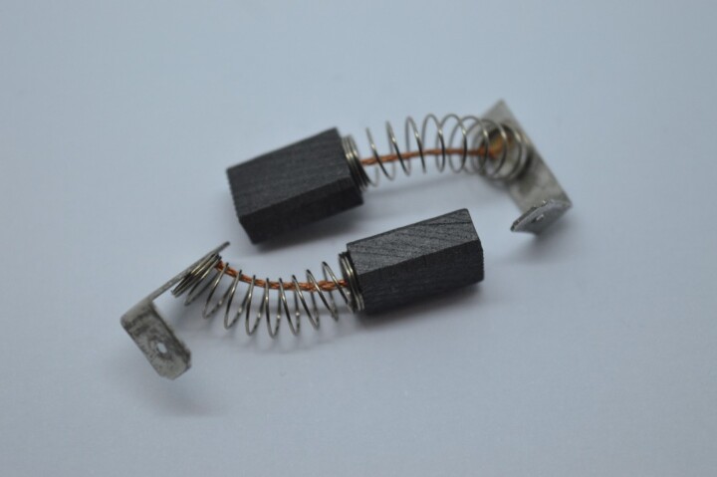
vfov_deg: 16.5
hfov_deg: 24.6
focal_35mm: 82
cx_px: 358
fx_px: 1642
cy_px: 238
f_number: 5.6
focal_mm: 55
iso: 400
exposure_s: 1/125
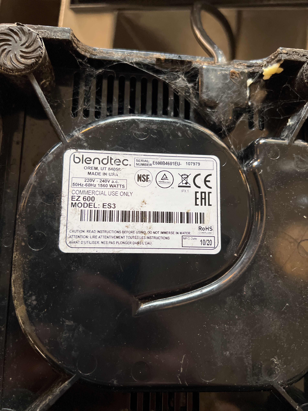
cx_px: 154
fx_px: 308
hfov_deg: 53.1
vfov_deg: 67.3
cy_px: 206
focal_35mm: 26
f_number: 1.5
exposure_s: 1/60
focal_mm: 5.7
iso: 400
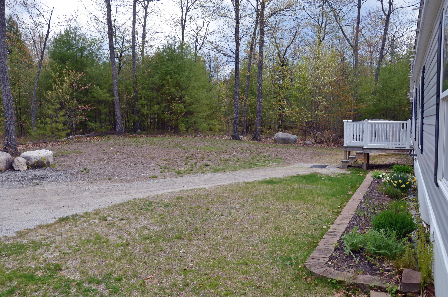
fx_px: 391
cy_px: 148
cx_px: 224
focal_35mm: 32
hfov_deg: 59.6
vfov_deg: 41.5
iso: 160
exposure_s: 1/250
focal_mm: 21
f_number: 8
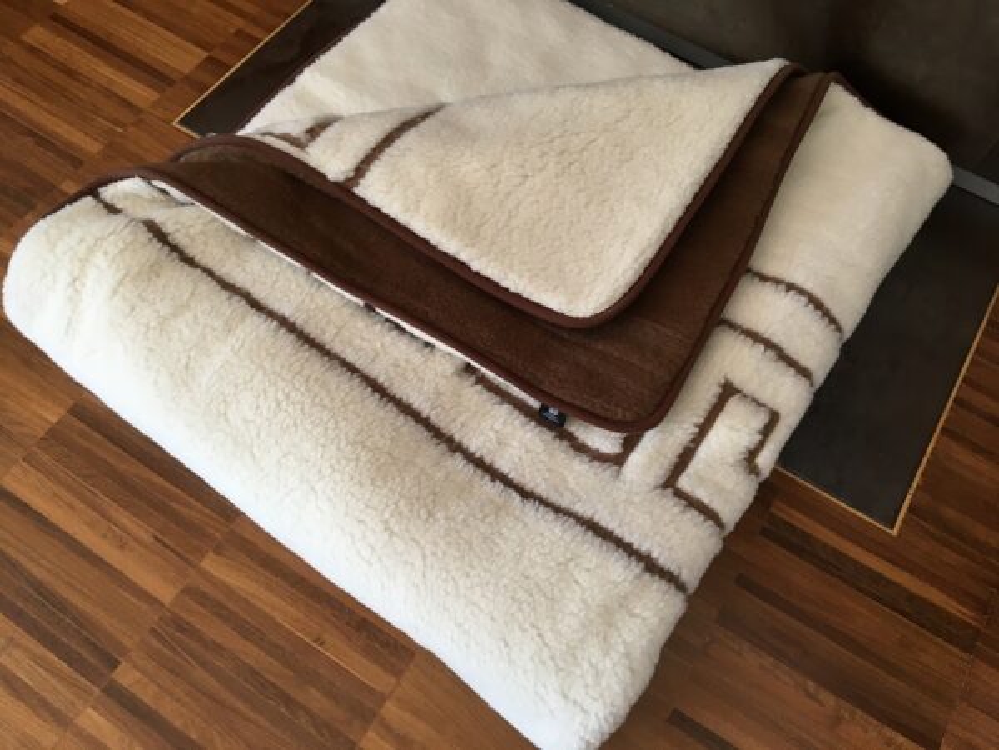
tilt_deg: -63.6
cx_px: 500
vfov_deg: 48.2
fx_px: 837
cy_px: 375
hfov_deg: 61.7
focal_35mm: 29
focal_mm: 4.15
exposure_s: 1/30
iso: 32
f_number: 2.2
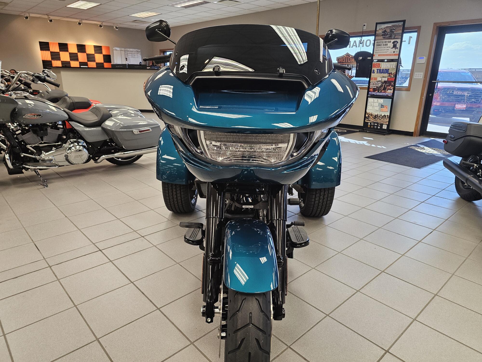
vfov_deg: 58.9
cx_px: 241
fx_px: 320
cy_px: 181
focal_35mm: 23
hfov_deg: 73.9
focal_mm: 6.3
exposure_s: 1/120
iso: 250
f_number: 1.7
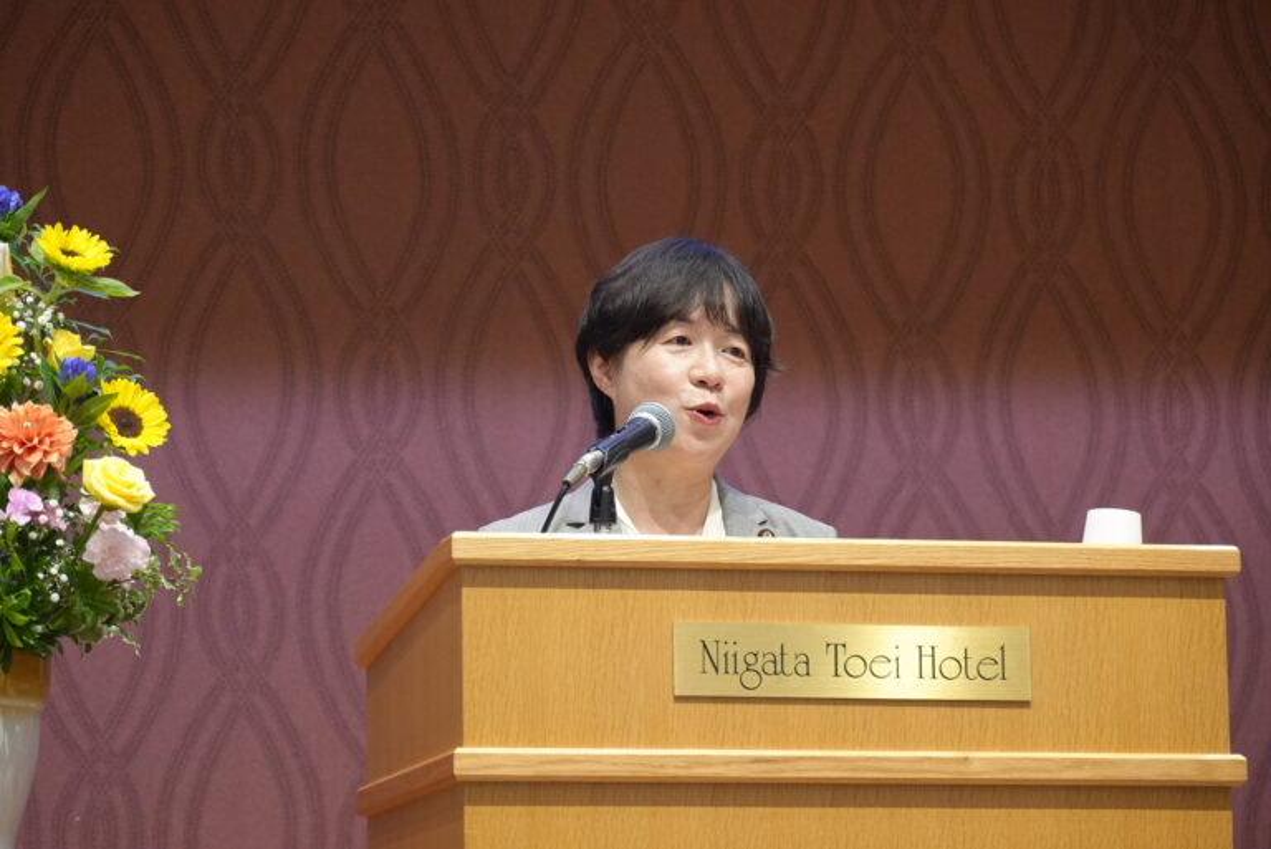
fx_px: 4875
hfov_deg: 14.9
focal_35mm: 138
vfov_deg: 10.0
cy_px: 424
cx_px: 636
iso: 2500
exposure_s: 1/160
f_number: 5.6
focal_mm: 92
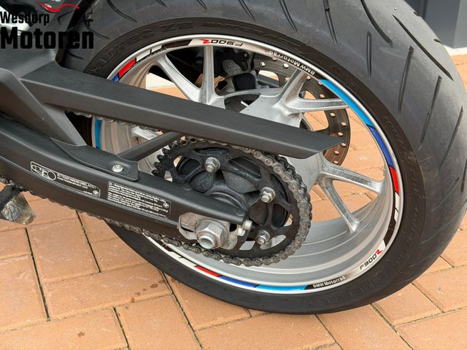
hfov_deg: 39.7
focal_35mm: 48
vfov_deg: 30.3
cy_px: 175
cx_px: 234
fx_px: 648
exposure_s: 1/487
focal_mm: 6.76
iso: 80
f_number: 1.78
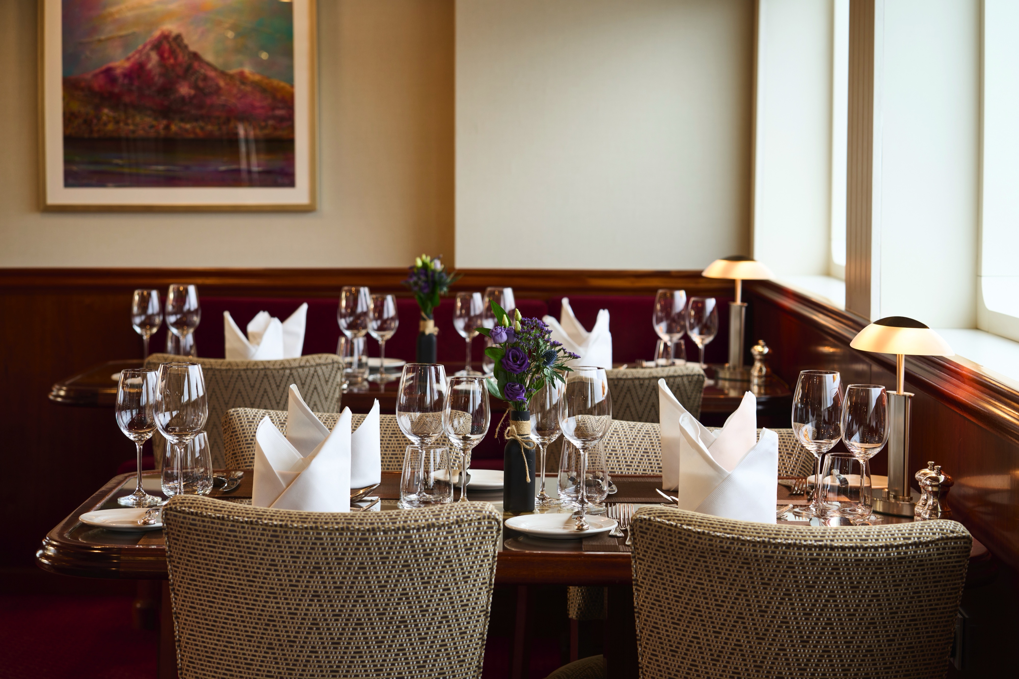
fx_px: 2406
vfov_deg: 16.1
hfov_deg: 23.9
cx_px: 510
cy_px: 340
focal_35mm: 85
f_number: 5.6
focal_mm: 85
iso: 200
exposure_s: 1/25
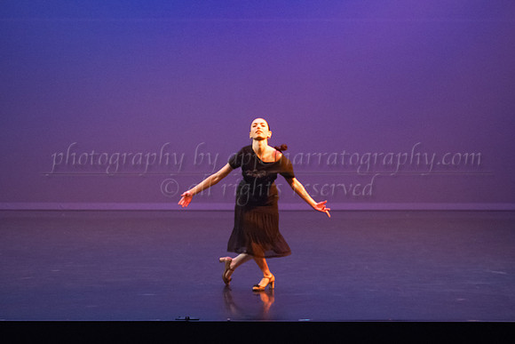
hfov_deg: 18.9
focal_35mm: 108
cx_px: 255
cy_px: 189
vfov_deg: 12.6
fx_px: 1550
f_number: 4
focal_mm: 75
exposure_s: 1/400
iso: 4000
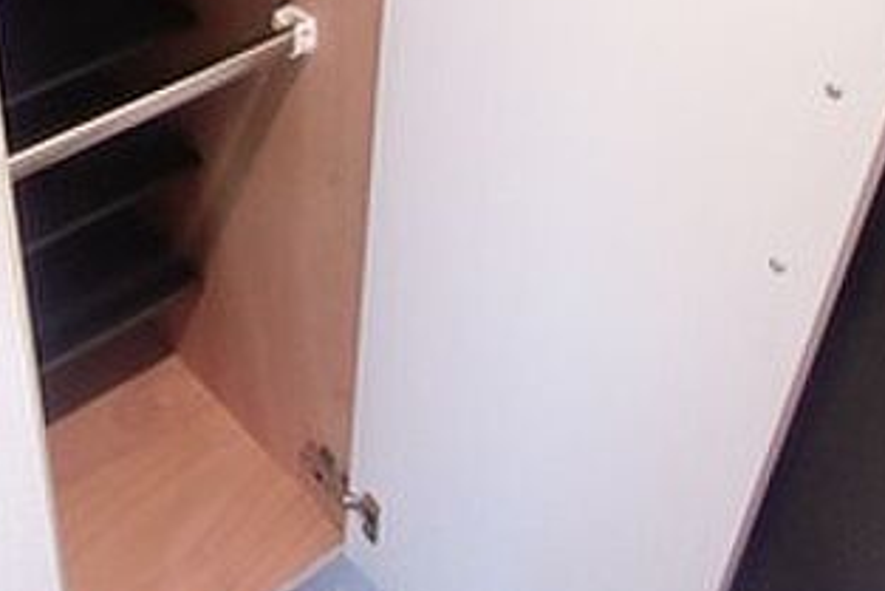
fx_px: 1254
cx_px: 226
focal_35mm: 51
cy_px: 45
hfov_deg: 37.9
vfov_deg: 25.6
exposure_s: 1/20
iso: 800
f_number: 3
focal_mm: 4.24
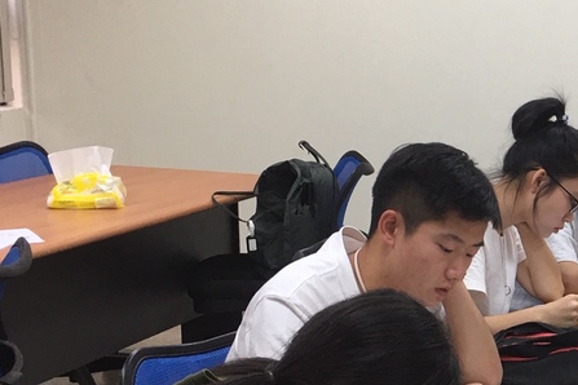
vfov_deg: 16.8
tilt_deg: -11.1
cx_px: 649
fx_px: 1300
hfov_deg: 23.4
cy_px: 264
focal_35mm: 81
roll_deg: -1.3
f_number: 2.2
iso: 25
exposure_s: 1/15
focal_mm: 4.15
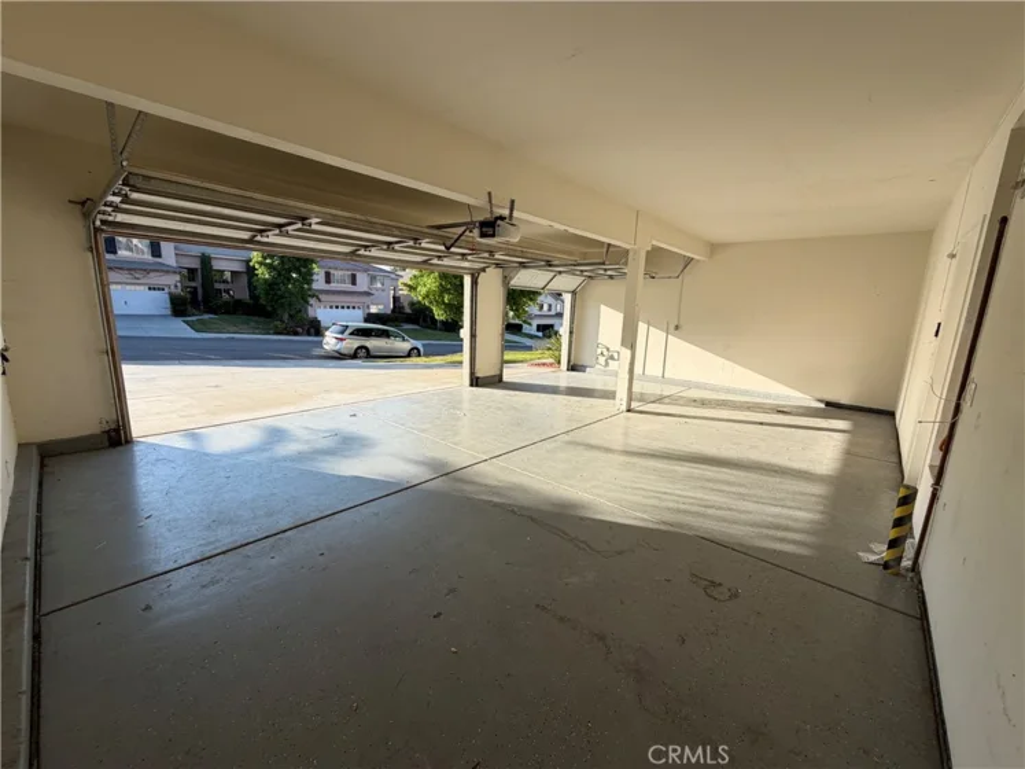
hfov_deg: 102.1
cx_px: 512
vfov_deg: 85.7
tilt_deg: -12.2
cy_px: 384
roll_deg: -1.8
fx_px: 414
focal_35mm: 14
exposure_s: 1/502
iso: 40
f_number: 2.2
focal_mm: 2.22
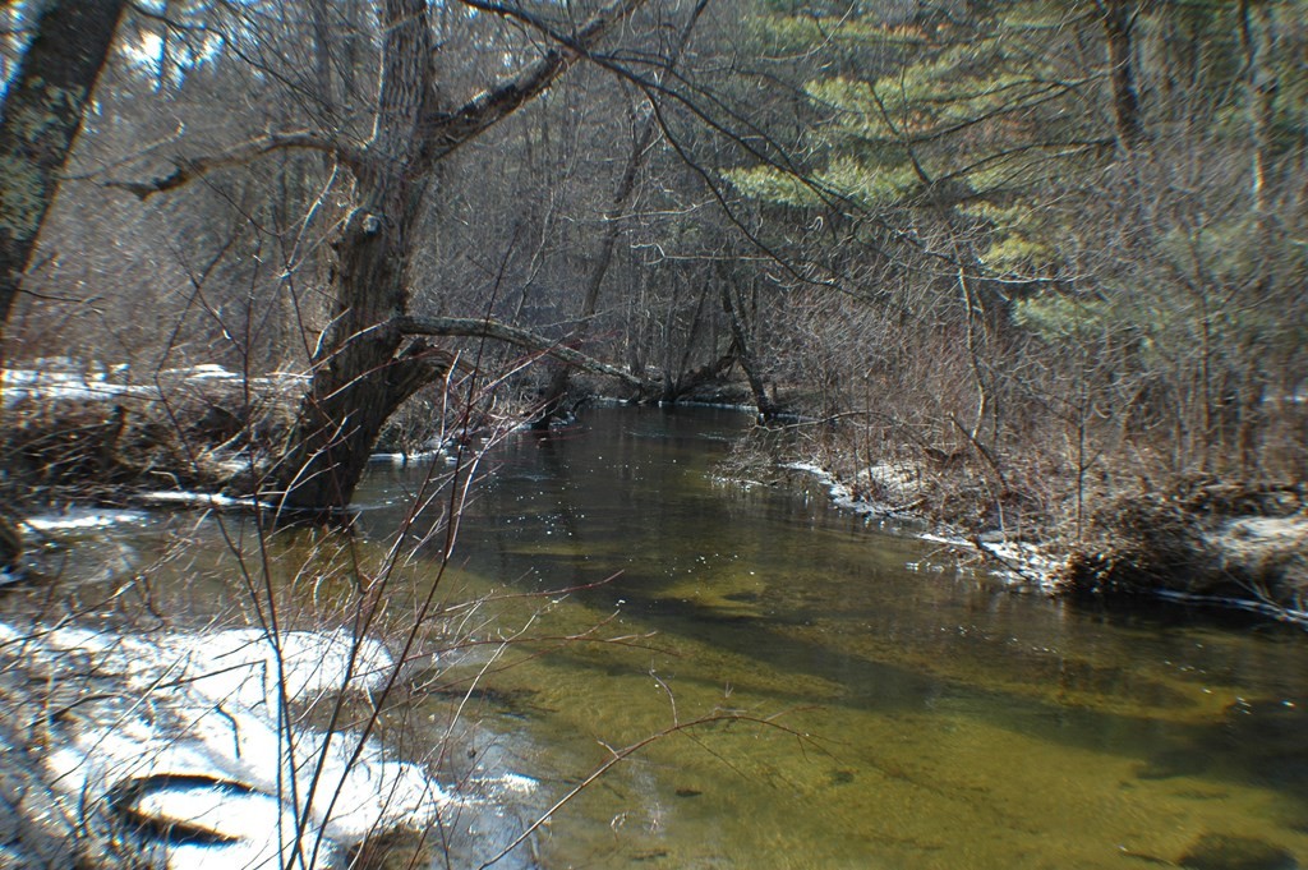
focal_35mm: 60
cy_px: 435
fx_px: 2178
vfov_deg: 22.6
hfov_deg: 33.4
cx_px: 654
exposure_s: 1/160
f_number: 6.3
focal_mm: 40
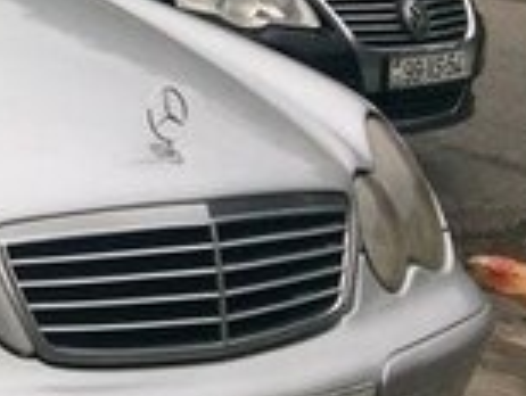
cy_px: 12
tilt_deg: -9.9
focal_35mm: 124
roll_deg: -2.2
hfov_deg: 13.5
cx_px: -536
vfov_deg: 11.9
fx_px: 1887
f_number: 2.2
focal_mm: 4.15
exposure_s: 1/302
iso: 32
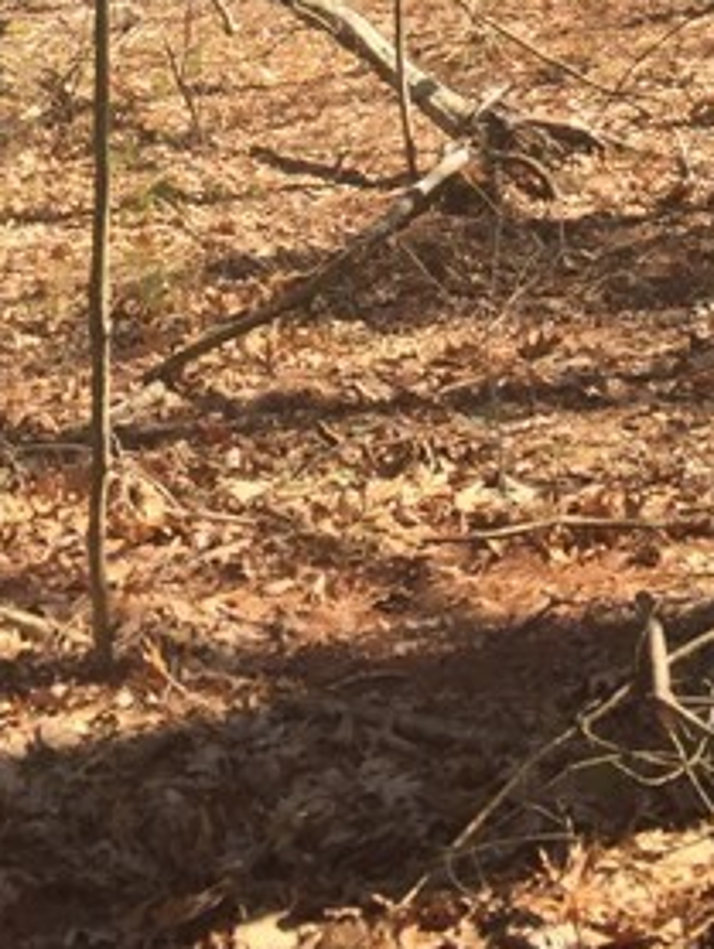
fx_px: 2197
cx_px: 417
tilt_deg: +1.3
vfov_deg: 21.9
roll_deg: -0.8
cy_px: -297
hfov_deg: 18.4
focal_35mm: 80
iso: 32
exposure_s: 1/599
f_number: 2.2
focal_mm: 4.15
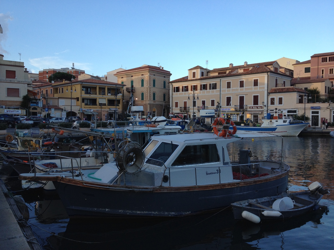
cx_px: 167
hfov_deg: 52.6
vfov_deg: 40.7
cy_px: 125
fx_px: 338
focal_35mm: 35
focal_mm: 4.28
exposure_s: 1/373
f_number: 2.4
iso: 64
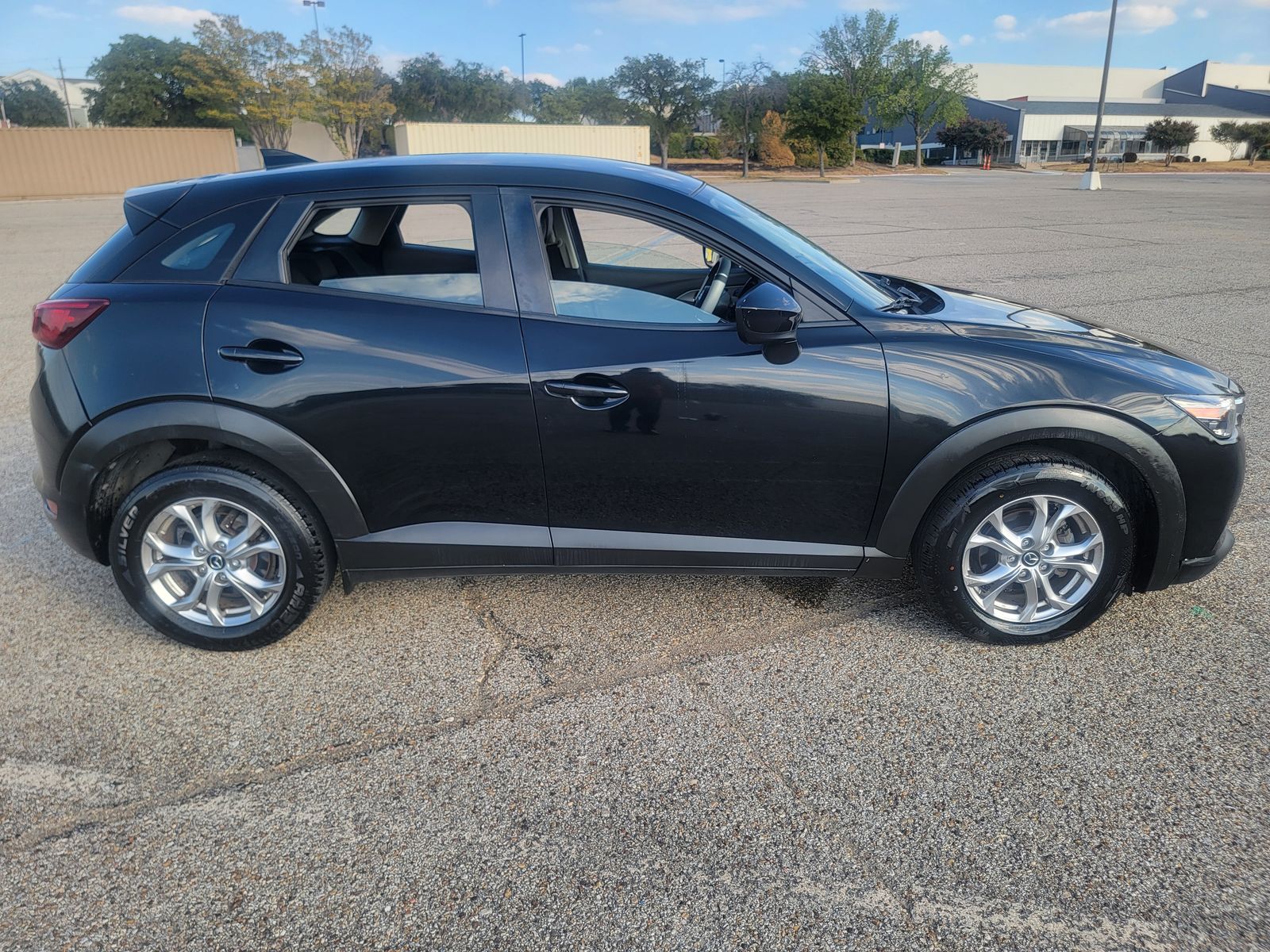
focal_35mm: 24
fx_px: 881
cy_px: 476
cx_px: 635
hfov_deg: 71.6
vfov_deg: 56.8
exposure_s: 1/260
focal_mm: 6.7
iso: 16
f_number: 1.8
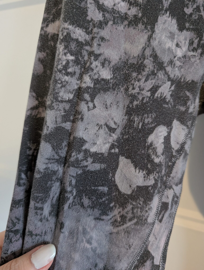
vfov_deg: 71.5
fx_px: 188
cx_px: 102
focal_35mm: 24
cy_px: 135
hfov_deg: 56.9
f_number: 1.68
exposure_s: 1/120
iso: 1039
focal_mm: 6.9
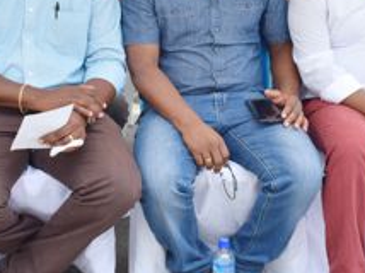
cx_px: 104
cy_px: 67
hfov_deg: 21.4
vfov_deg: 16.1
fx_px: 960
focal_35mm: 91
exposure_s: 1/250
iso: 200
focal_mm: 27
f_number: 8
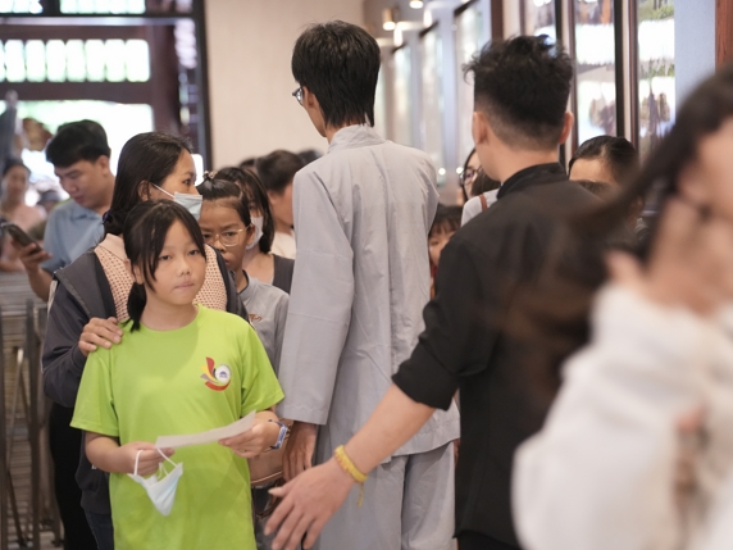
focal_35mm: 95
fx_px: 2012
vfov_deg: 15.6
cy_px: 274
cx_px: 395
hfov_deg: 20.6
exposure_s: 1/125
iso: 6400
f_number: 2.8
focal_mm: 87
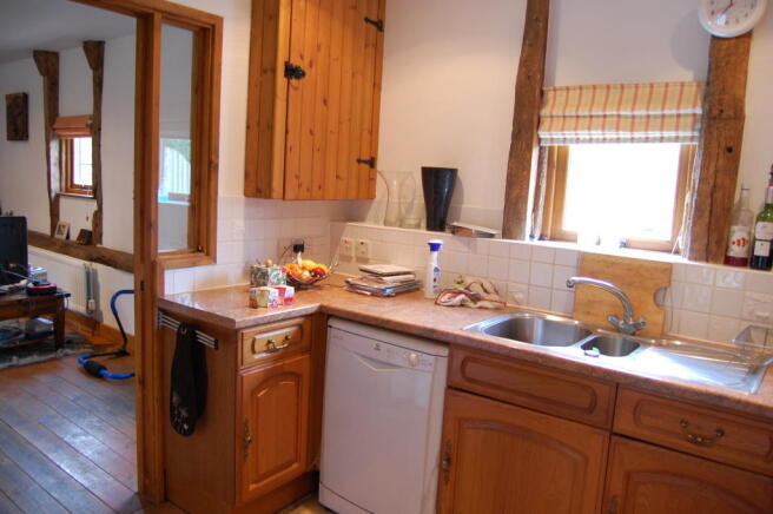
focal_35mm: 27
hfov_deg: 67.4
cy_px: 257
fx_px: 579
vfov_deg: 47.8
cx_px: 386
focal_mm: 18
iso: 800
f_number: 3.5
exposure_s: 1/20
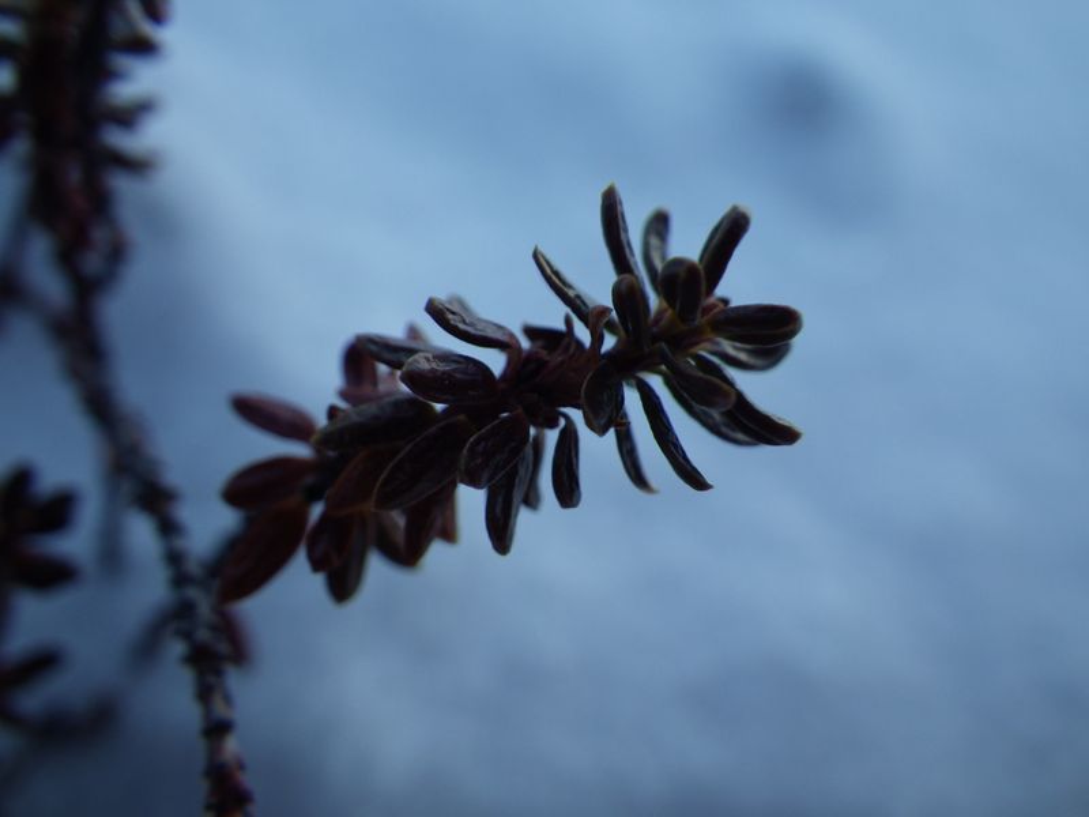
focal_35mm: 34
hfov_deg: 54.0
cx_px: 544
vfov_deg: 41.8
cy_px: 408
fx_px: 1070
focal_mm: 6.1
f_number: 3.8
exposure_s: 1/125
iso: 125
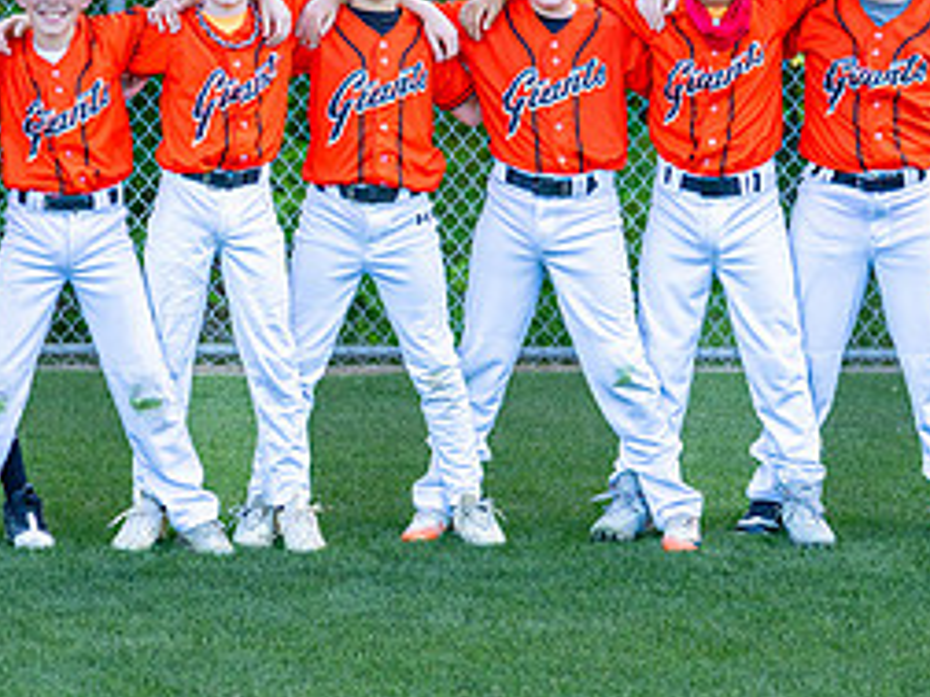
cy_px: 193
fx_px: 3412
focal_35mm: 127
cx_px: 157
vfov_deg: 11.6
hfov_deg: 15.4
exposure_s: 1/400
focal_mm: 50
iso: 200
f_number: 2.8
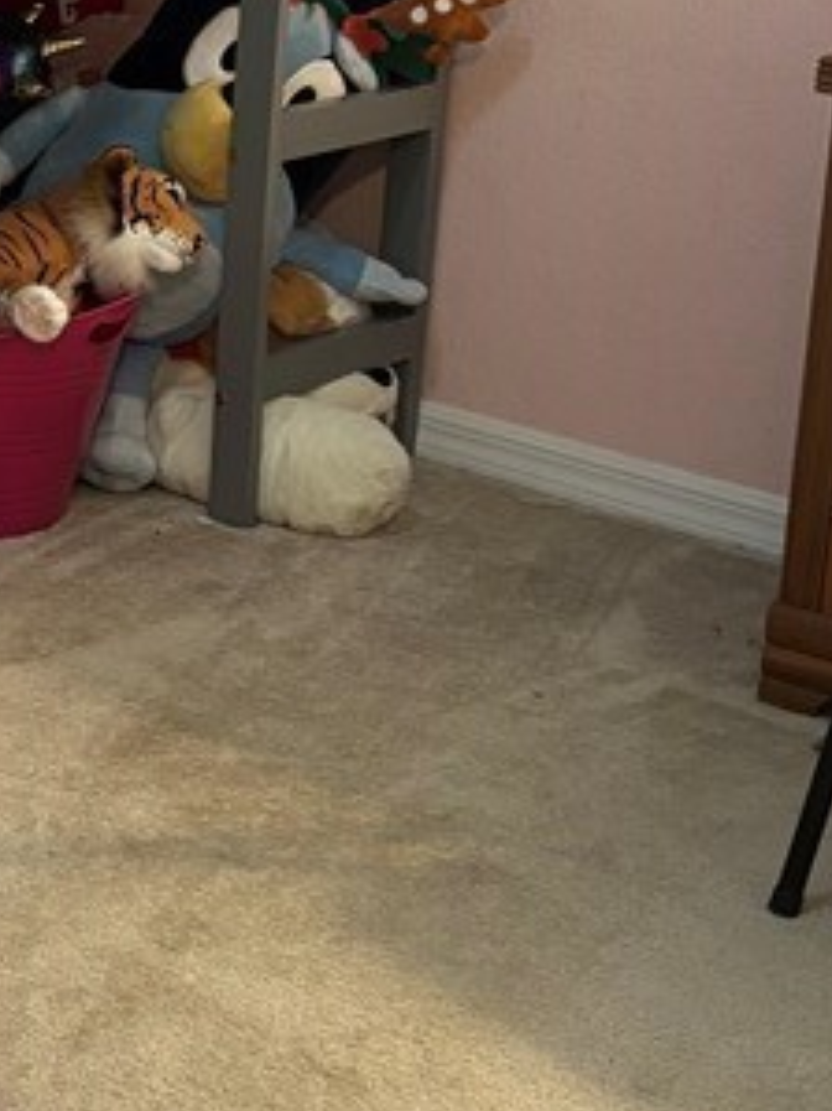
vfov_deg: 21.9
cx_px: -119
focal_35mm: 89
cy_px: 338
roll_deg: -2.1
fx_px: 2854
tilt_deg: -15.0
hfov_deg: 16.0
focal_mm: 5.96
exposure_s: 1/40
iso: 500
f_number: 1.6
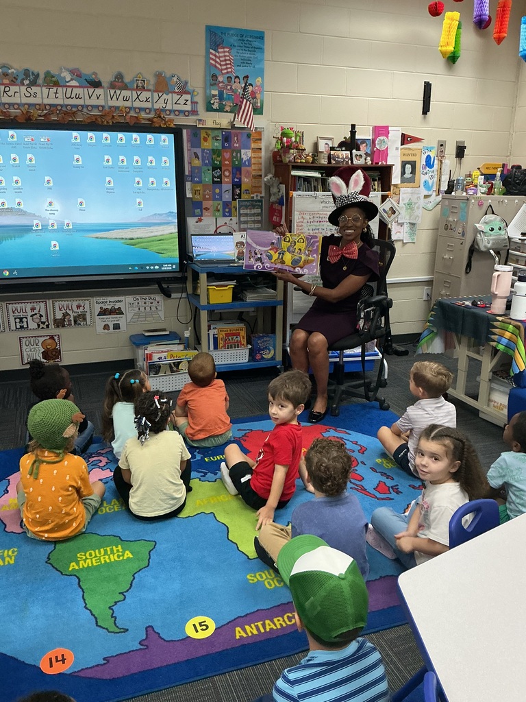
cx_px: 263
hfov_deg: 48.2
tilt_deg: -17.0
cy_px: 351
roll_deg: -0.6
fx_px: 588
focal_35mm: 29
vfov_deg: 61.7
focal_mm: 3
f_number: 1.8
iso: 200
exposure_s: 1/60
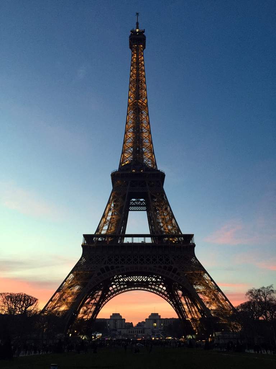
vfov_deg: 61.7
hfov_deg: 48.2
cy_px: 184
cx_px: 138
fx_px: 308
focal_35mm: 29
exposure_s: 1/30
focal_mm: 4.15
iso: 50
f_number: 2.2
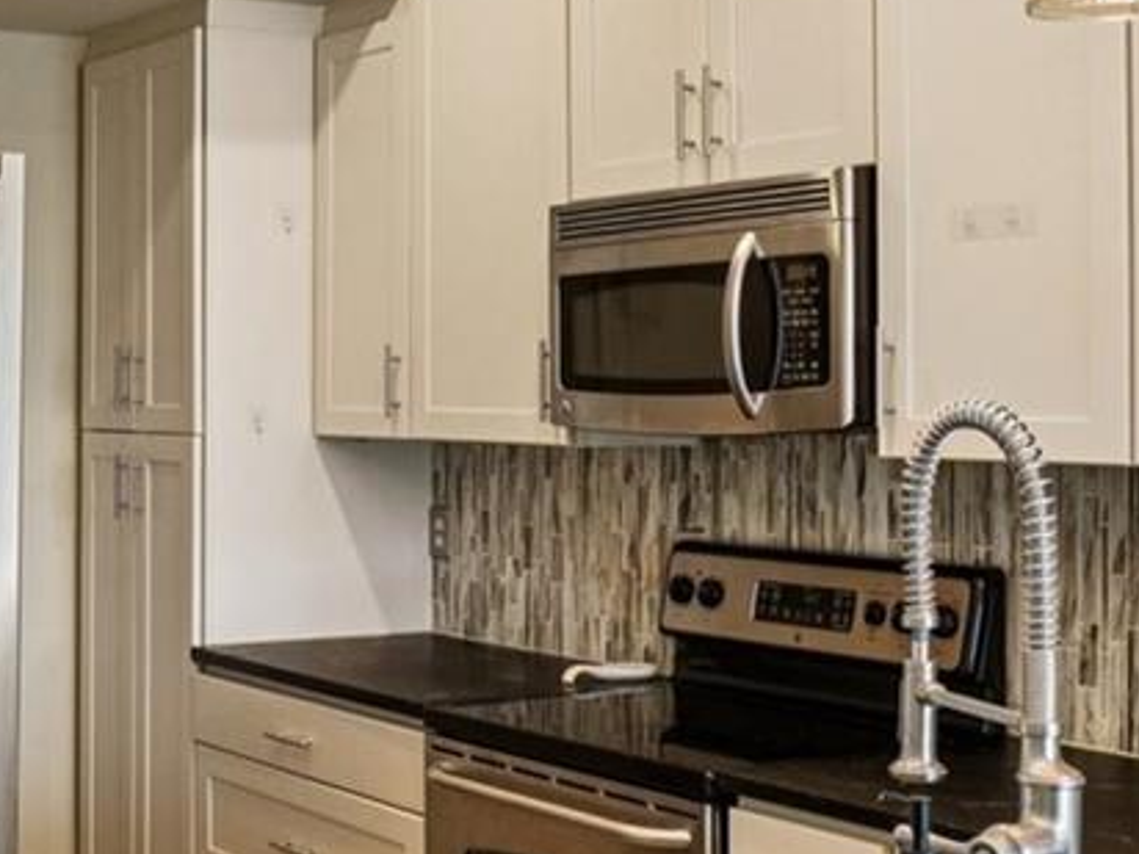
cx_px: 158
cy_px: 415
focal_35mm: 56
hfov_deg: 32.9
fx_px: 1843
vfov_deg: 26.1
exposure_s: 1/25
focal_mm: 10
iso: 400
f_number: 8
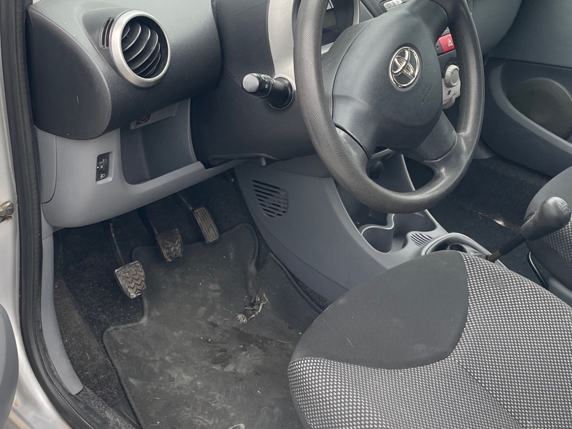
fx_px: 826
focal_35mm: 50
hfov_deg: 37.7
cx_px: 185
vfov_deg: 29.1
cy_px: 251
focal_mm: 4.2
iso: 32
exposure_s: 1/121
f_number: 1.6
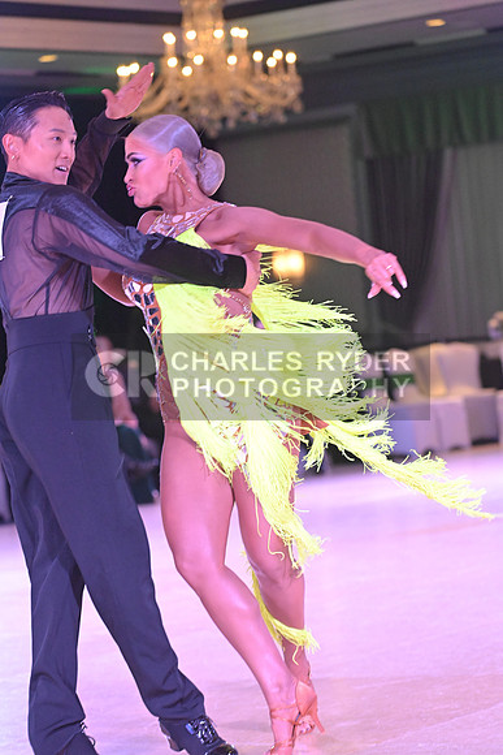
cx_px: 252
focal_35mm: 125
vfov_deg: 16.4
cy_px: 378
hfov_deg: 11.0
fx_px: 2618
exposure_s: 1/400
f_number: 5
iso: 5000
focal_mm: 125
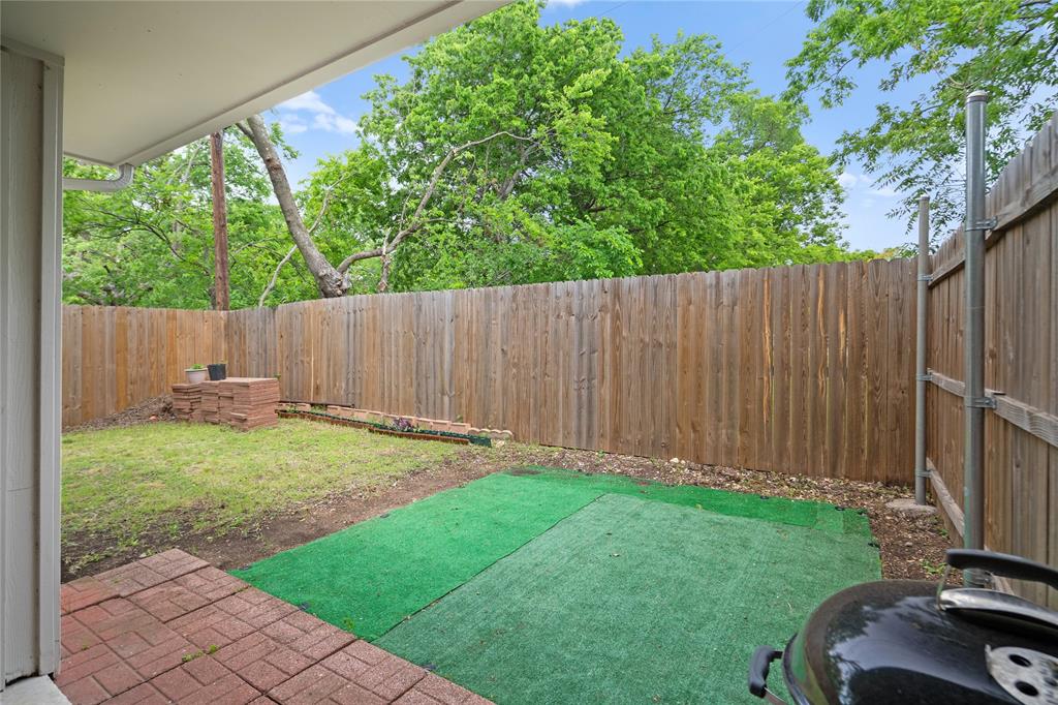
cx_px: 529
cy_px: 352
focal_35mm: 17
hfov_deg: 93.3
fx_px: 499
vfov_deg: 70.4
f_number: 7.1
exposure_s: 1/13
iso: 800
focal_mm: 17
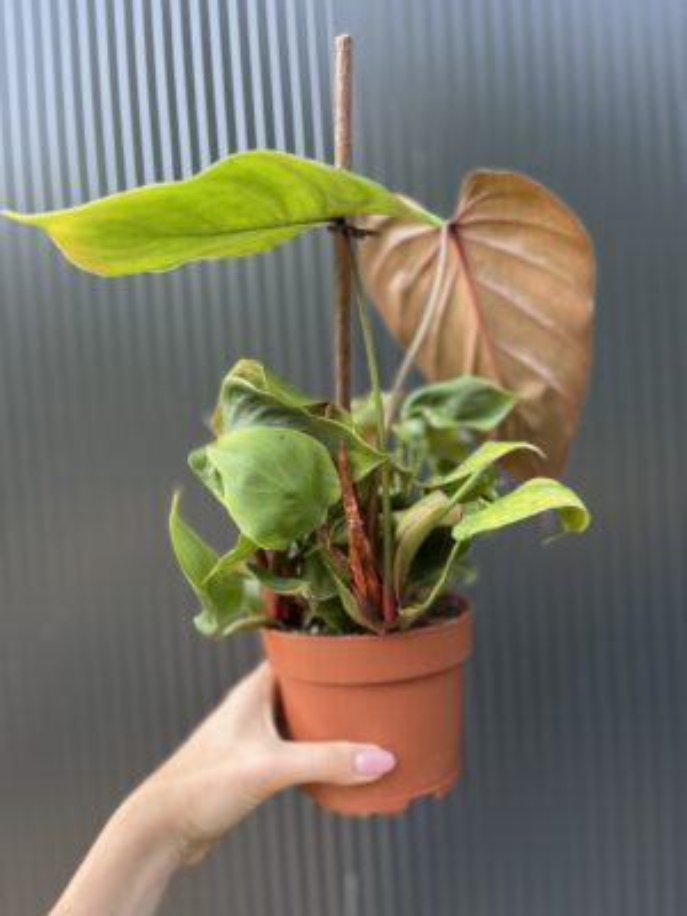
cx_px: 344
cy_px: 458
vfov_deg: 67.3
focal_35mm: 26
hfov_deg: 53.1
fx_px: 688
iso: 40
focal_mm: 5.1
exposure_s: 1/129
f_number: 1.6
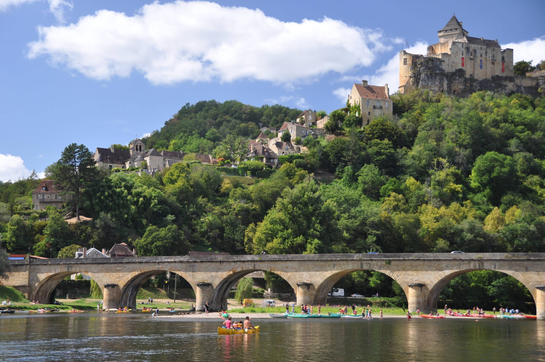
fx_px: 1043
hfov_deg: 29.3
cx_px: 272
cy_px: 181
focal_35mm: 69
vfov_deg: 19.7
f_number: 4.5
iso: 200
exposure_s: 1/250
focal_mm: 46
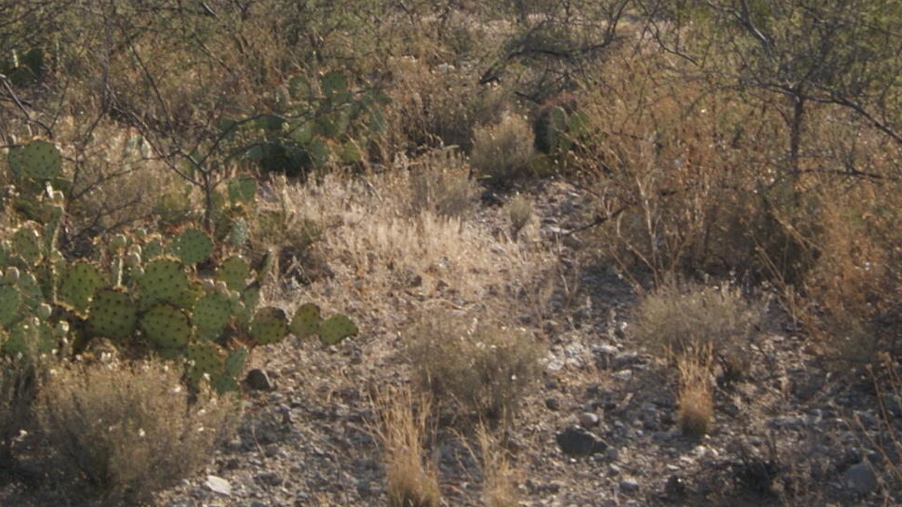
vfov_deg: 13.8
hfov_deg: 24.5
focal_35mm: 87
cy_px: 47
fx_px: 2081
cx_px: 464
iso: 100
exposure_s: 1/160
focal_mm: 18
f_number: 11
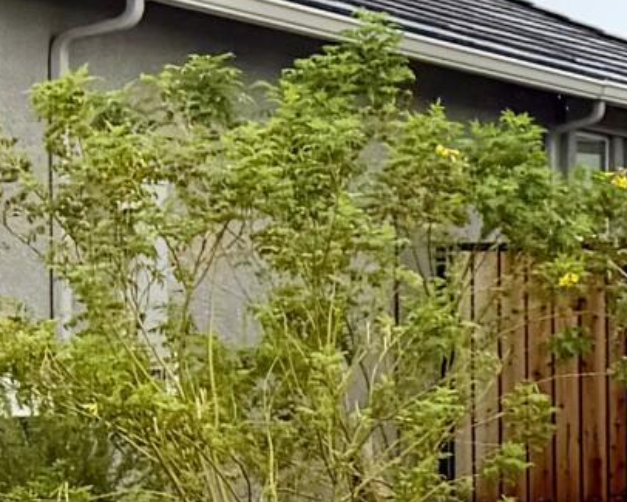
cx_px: 1960
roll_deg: +0.8
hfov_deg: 8.9
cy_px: 315
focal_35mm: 173
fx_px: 3211
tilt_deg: -0.4
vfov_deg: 8.9
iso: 80
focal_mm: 6.76
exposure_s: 1/1032
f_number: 1.78
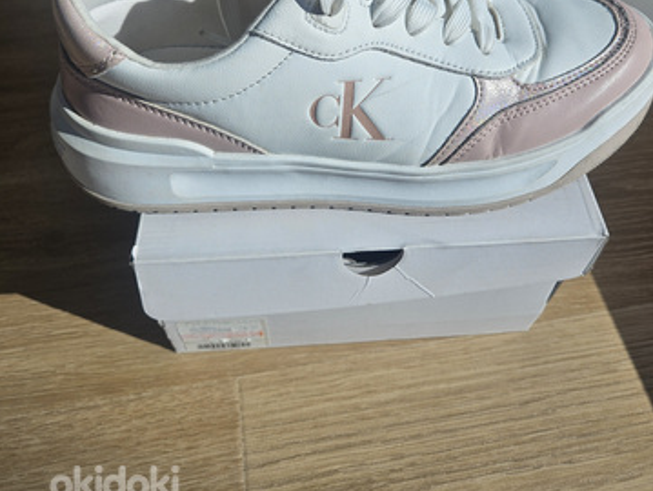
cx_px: 339
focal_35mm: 32
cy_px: 91
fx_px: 604
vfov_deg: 42.1
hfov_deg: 56.8
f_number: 1.8
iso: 25
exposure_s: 1/2283
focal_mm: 5.4
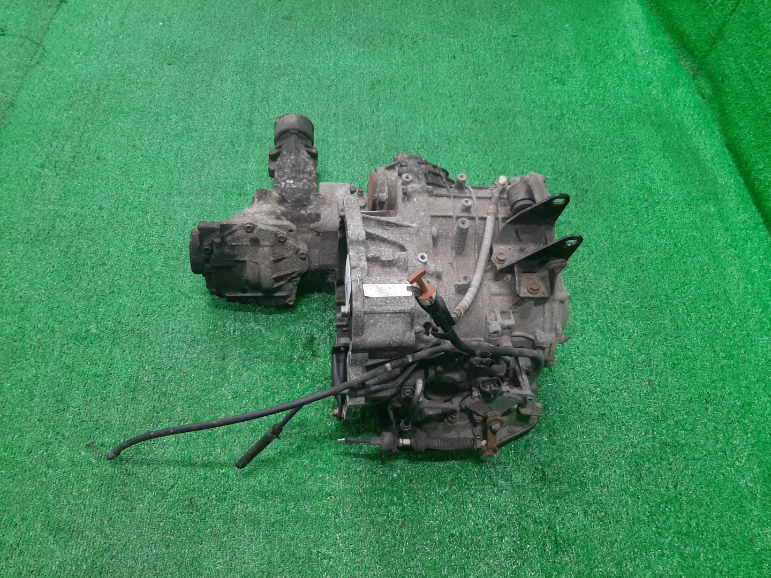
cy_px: 289
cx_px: 386
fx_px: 579
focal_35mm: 26
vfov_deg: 53.1
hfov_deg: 67.3
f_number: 1.7
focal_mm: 3.93
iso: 96
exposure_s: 1/50
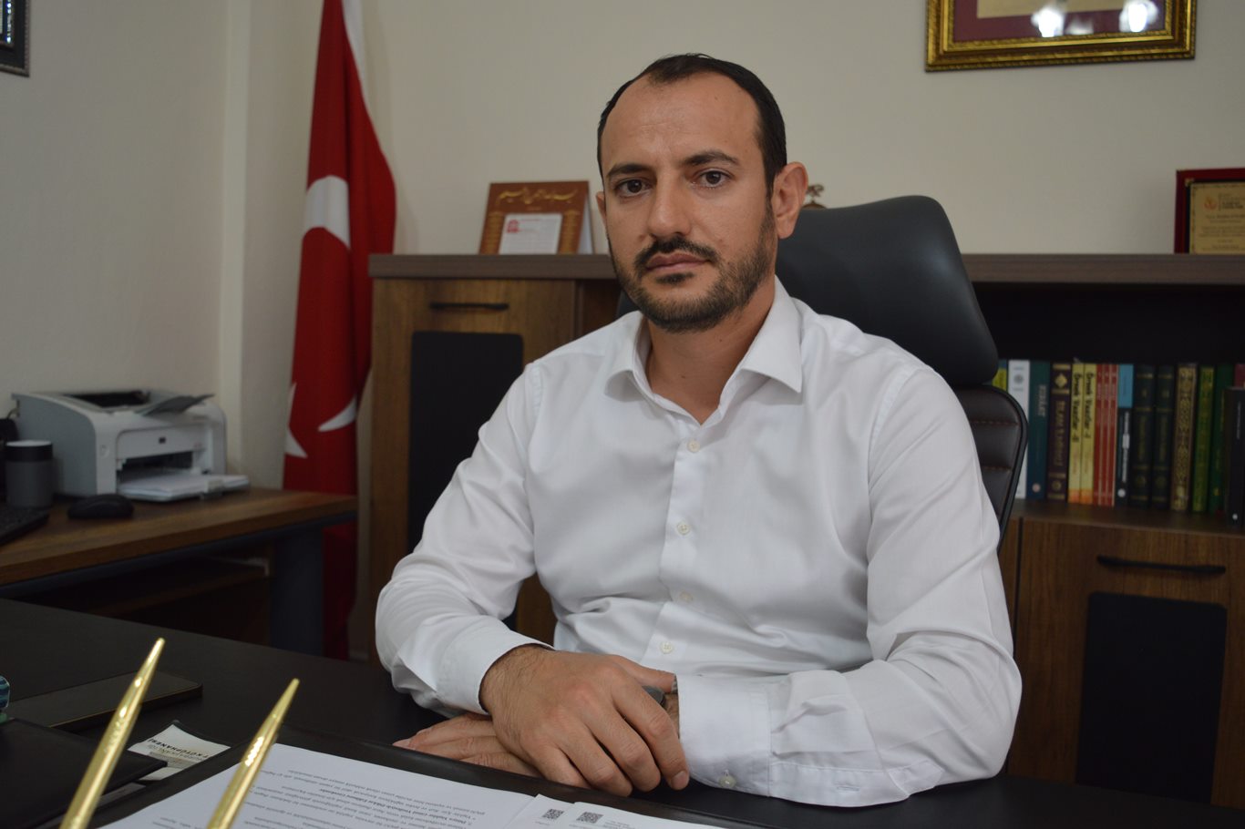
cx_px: 622
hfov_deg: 57.2
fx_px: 1141
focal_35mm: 33
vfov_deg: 40.0
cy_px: 414
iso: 400
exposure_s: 1/50
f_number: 3.8
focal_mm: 22
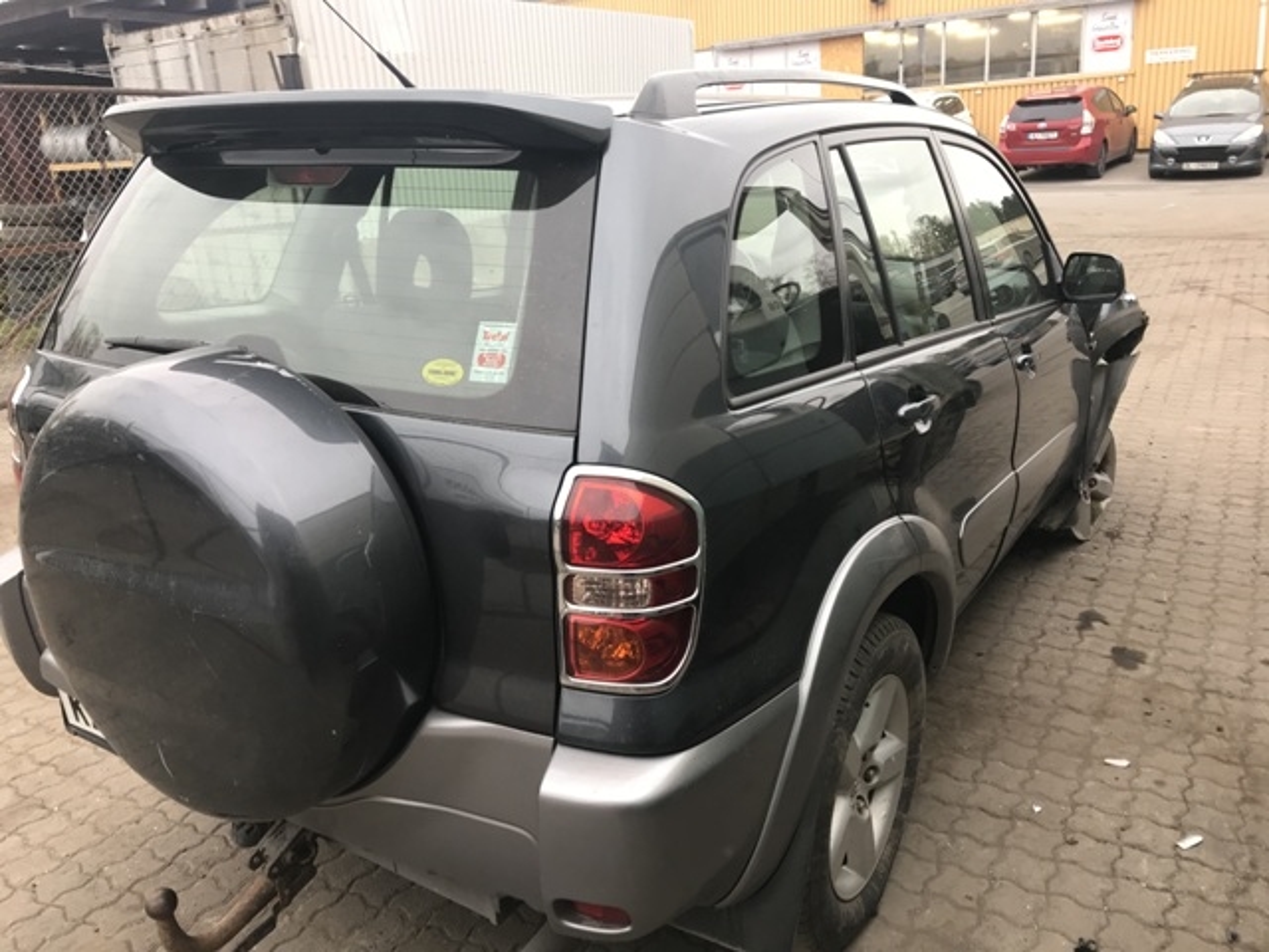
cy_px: 476
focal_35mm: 28
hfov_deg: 63.4
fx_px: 1026
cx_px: 634
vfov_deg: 49.7
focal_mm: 3.99
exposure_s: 1/100
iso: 32
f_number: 1.8
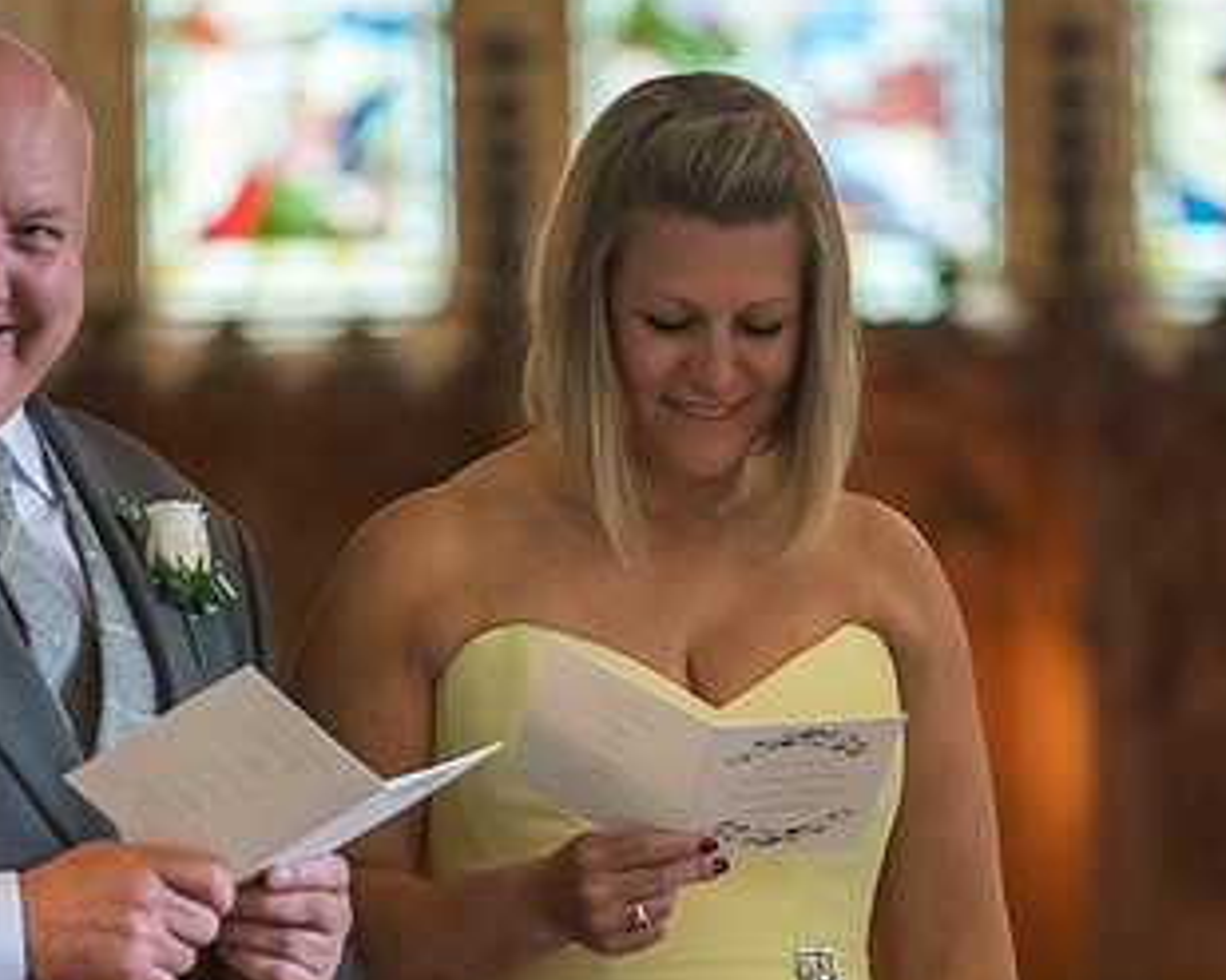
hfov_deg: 3.1
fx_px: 22381
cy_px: 714
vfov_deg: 2.5
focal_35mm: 617
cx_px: 681
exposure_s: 1/400
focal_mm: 300
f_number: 2.8
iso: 5000
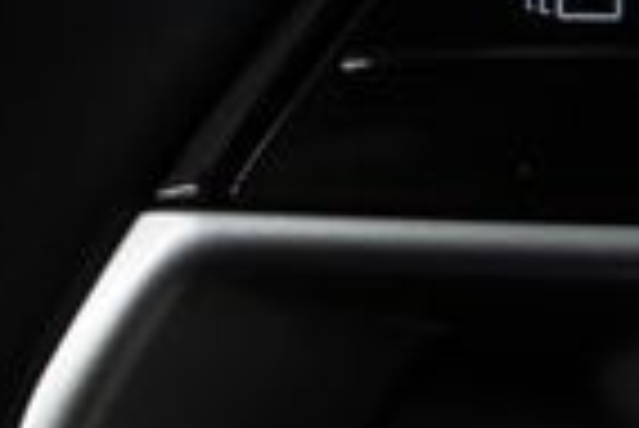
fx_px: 3358
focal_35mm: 189
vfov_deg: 7.2
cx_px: 760
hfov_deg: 10.7
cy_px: -92
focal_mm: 28
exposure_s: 1/50
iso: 400
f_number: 3.2
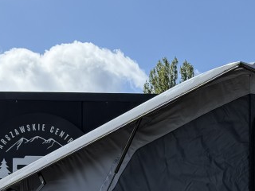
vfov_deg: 12.7
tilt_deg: +1.1
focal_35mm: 108
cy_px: 322
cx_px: 273
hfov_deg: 17.6
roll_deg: -0.6
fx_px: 796
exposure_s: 1/3584
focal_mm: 6.76
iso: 80
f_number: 1.78
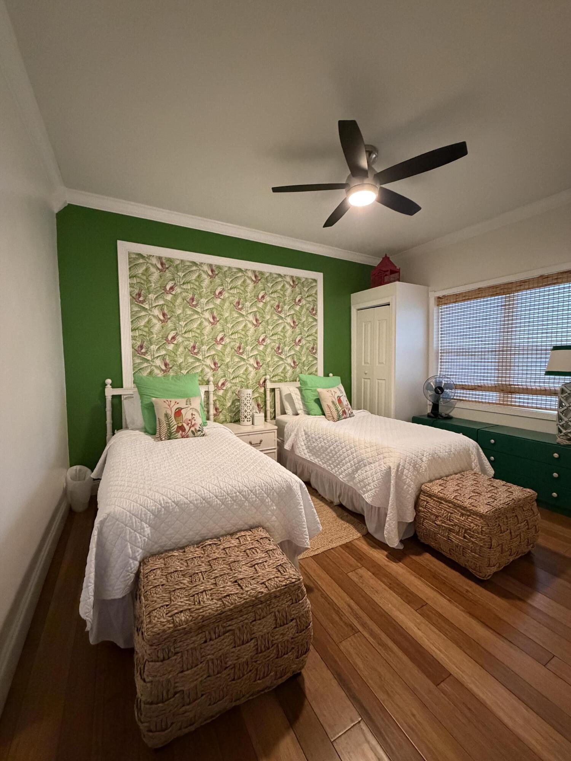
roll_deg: +0.7
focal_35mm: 14
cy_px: 380
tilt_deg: -3.0
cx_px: 286
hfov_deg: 85.7
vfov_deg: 102.1
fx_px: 308
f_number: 2.2
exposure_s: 1/60
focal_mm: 2.22
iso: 1000
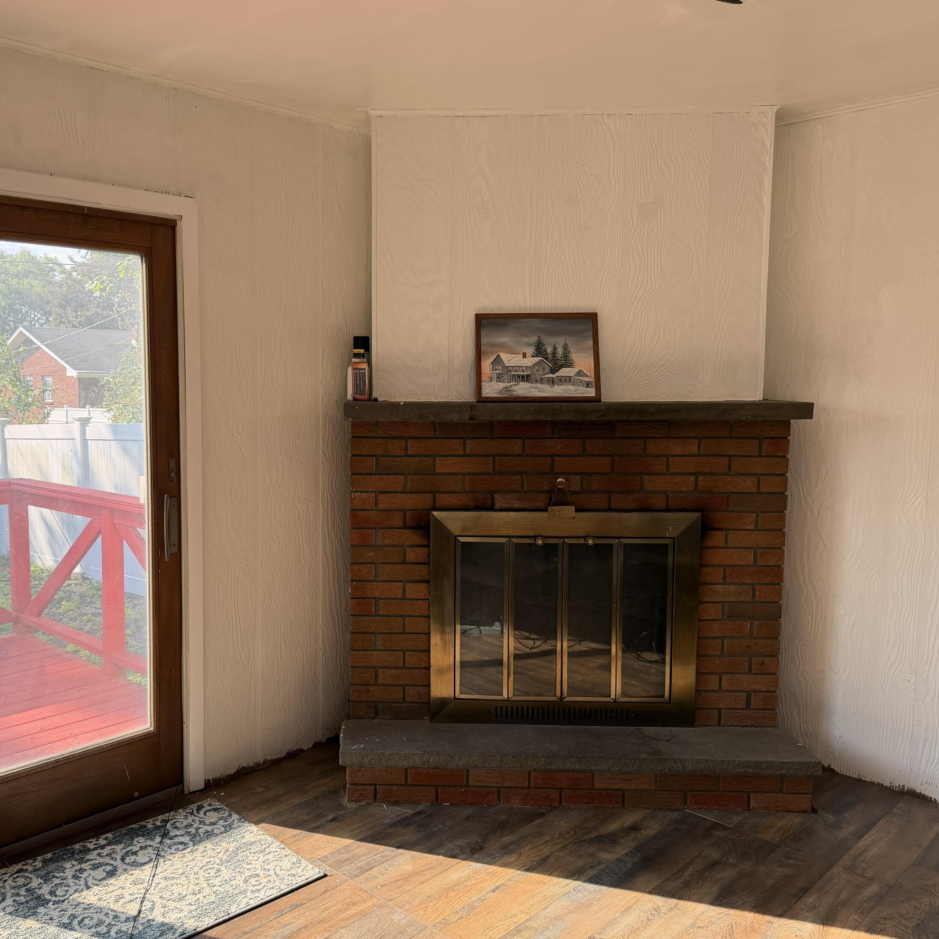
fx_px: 890
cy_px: 463
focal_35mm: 29
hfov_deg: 54.9
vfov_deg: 55.6
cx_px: 347
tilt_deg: -6.0
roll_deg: +0.0
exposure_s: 1/448
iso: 100
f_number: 1.78
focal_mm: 6.76
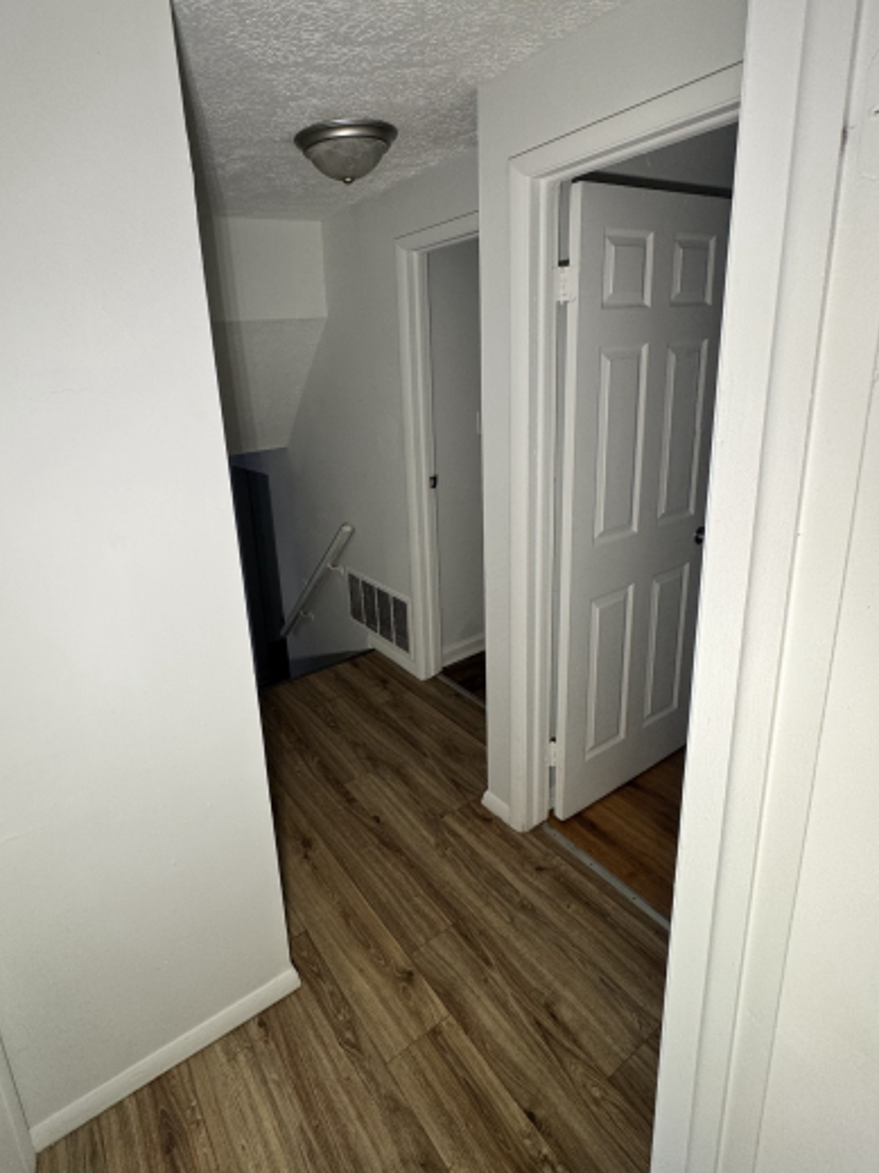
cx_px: 350
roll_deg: +4.6
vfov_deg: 87.4
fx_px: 610
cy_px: 521
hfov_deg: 70.8
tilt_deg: -13.5
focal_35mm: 18
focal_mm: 2.22
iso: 100
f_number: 2.2
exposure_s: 1/99
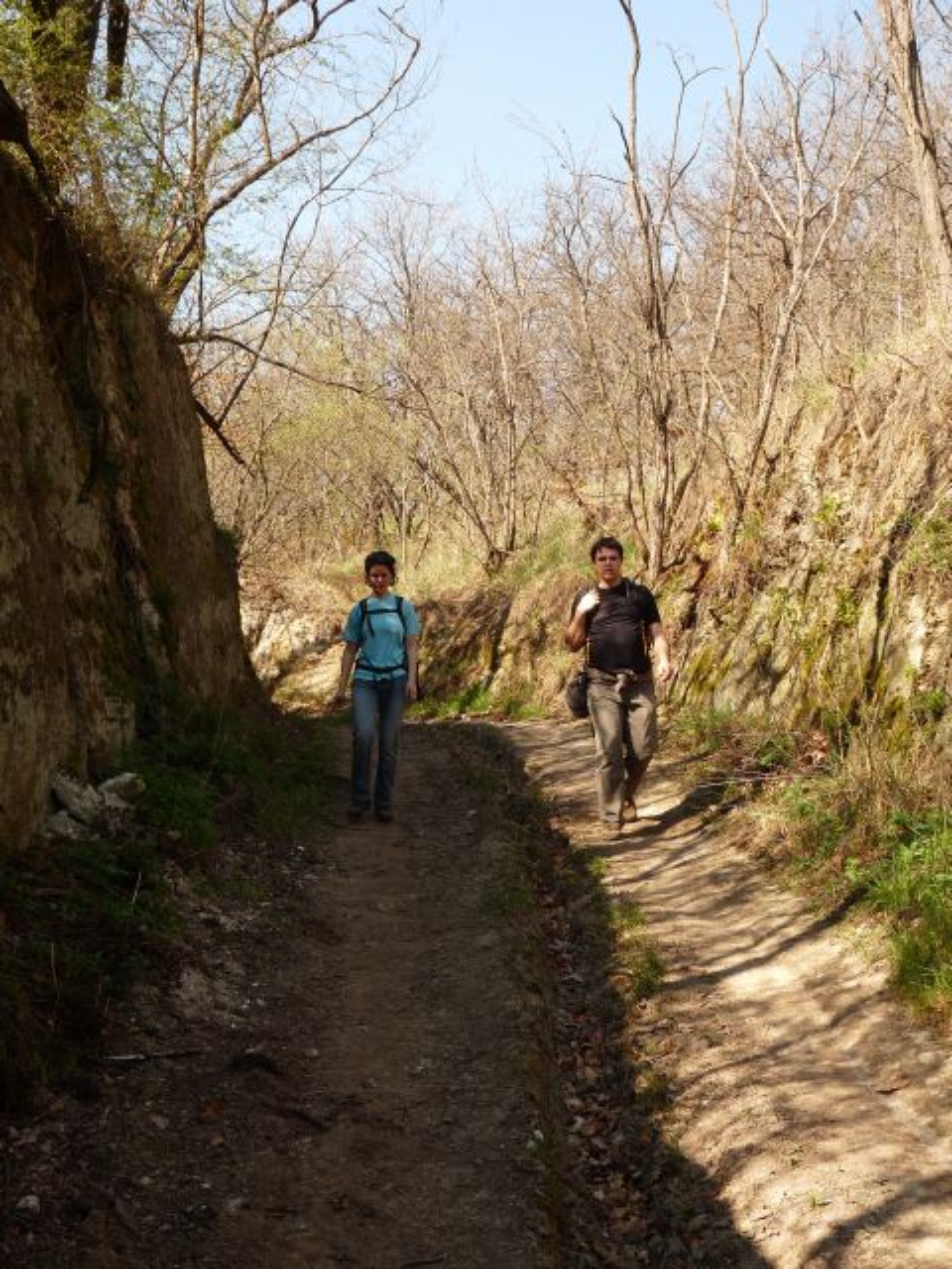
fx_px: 1833
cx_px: 476
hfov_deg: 29.1
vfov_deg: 38.2
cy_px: 634
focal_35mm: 50
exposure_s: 1/250
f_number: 4
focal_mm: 9
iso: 100
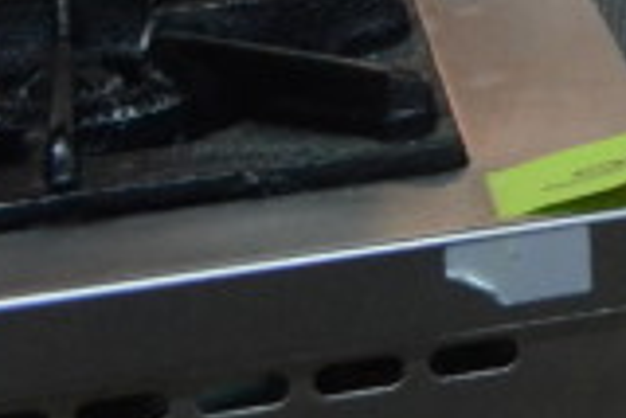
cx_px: 1698
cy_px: -897
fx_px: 3011
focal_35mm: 173
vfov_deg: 7.0
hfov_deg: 9.8
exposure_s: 1/30
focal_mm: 18
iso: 1600
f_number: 6.3
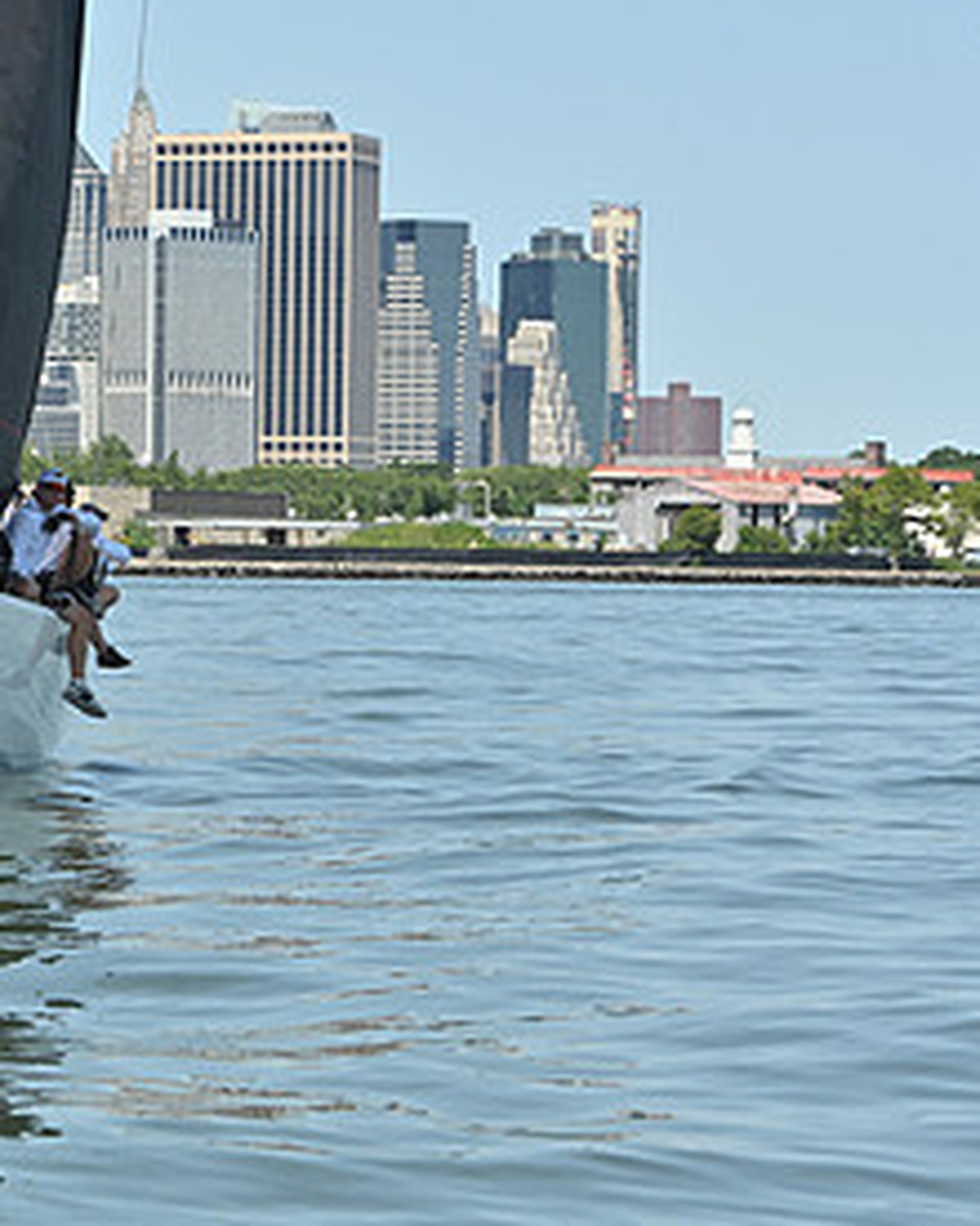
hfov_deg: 8.6
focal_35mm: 178
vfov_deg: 10.8
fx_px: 6453
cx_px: -276
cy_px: 421
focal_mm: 90
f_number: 8
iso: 320
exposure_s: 1/1000
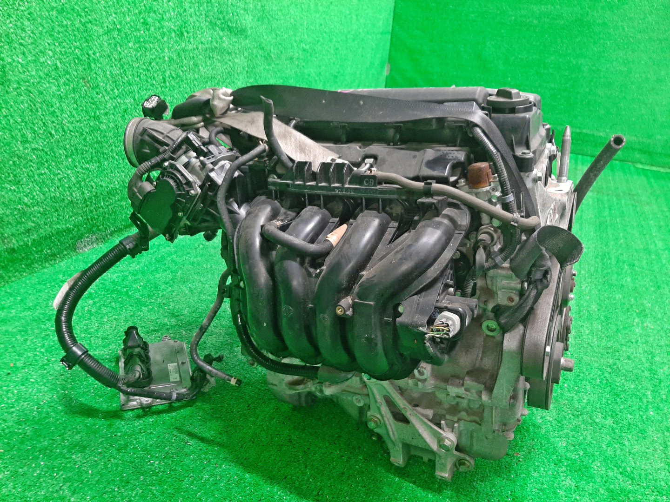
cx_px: 335
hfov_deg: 67.3
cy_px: 251
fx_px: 503
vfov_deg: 53.1
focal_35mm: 26
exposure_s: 1/33
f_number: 1.7
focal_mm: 3.93
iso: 208
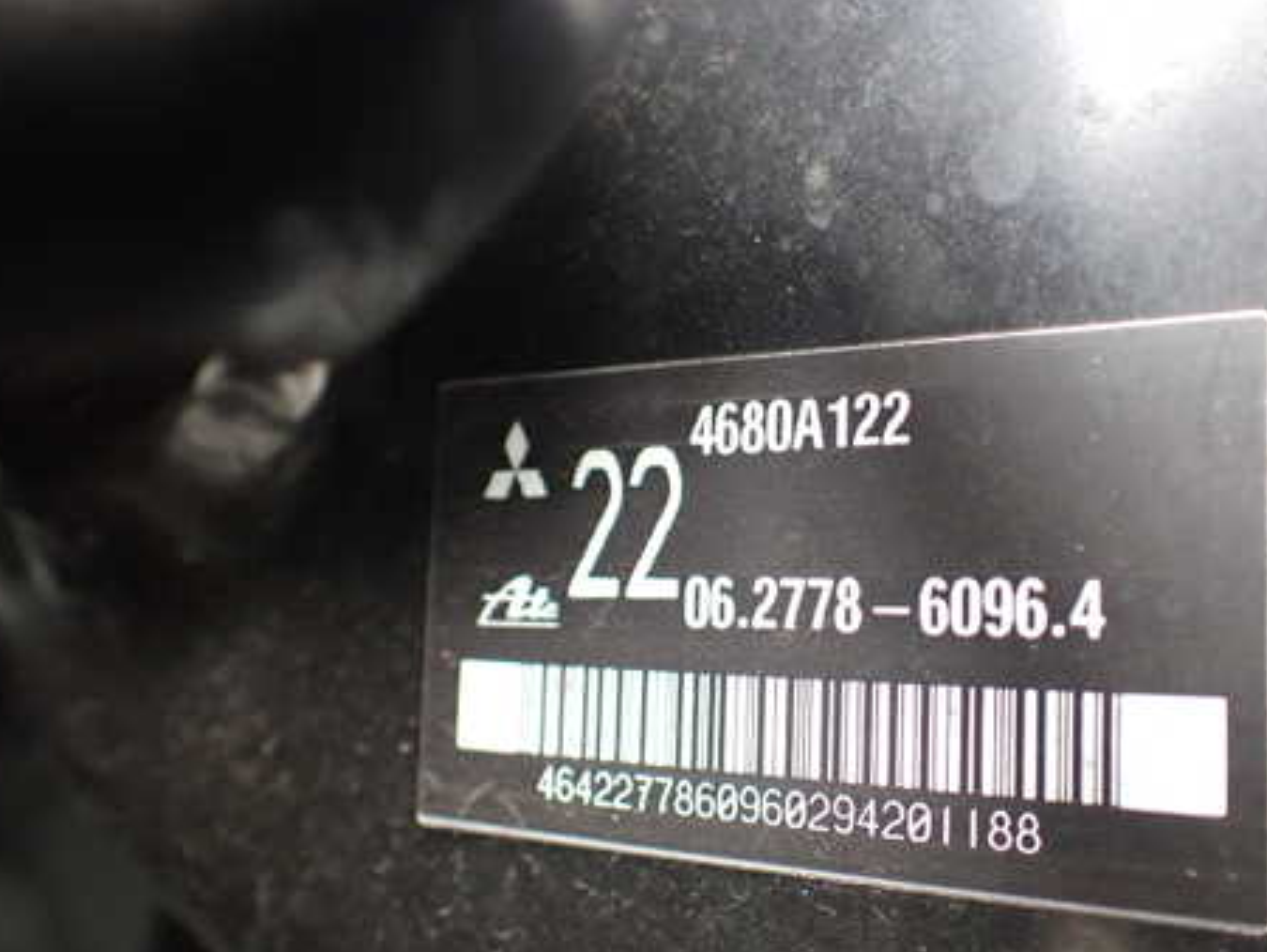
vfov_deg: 36.0
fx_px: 1465
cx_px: 802
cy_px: 515
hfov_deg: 46.3
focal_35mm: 40
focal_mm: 5.4
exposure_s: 1/125
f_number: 2.3
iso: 400
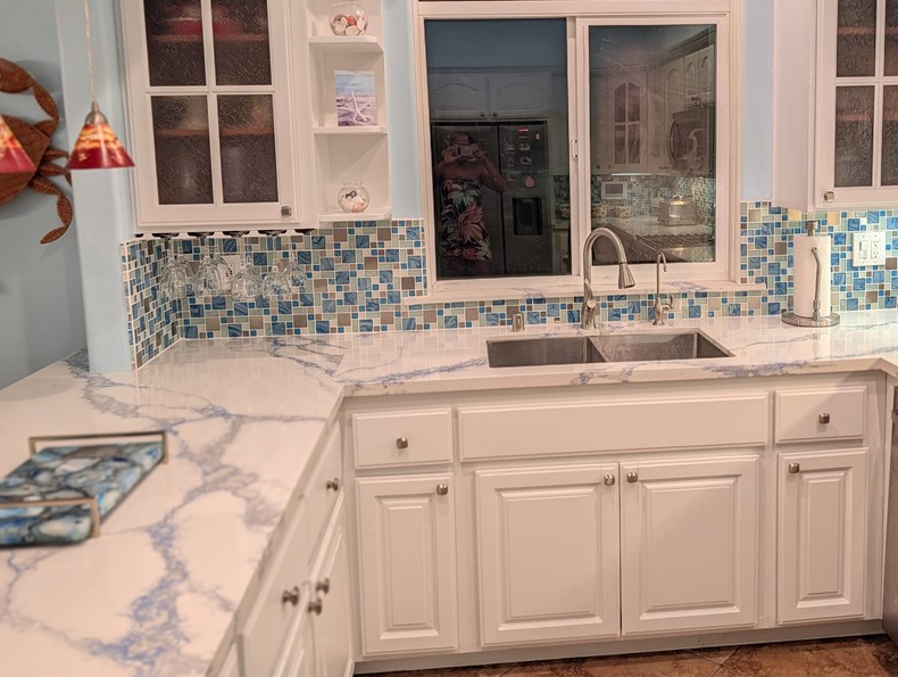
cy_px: 248
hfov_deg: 57.8
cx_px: 537
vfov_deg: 45.1
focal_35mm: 31
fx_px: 805
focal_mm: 6.9
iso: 59
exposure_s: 1/40
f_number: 1.68
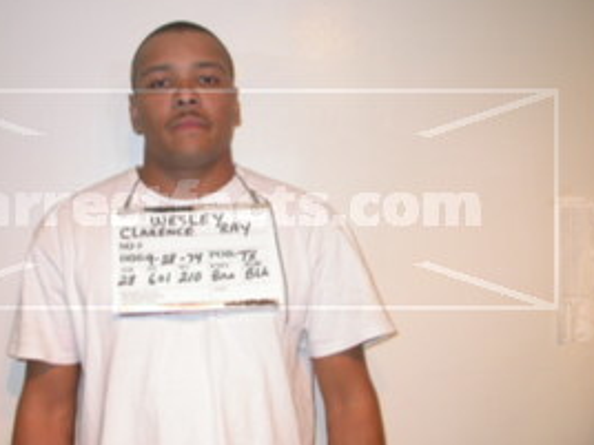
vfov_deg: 29.7
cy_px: 200
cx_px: 227
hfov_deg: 38.7
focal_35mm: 49
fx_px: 841
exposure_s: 1/53.6
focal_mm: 7.85
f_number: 2.6
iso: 100
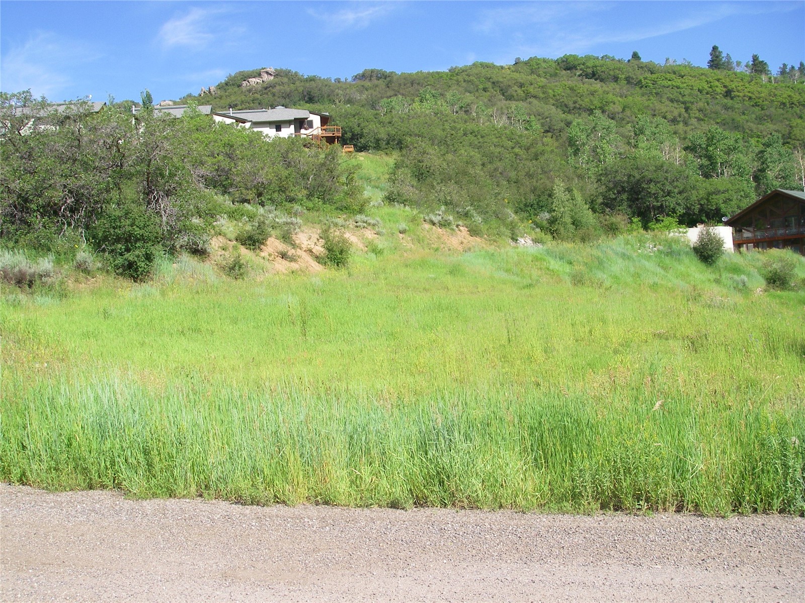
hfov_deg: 49.0
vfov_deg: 37.7
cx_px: 402
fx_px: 884
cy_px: 302
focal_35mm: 38
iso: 64
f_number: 6.6
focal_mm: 6.3
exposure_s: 1/125
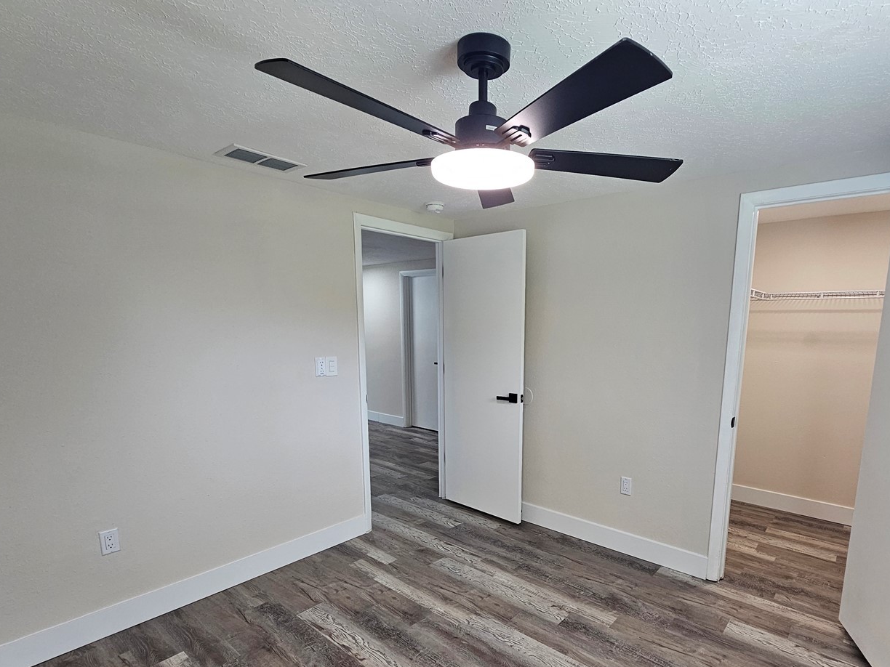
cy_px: 407
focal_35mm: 17
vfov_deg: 73.7
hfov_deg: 90.7
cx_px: 490
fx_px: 437
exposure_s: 1/60
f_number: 2.2
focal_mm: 2.2
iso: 100
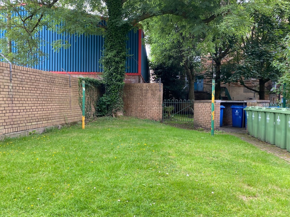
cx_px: 145
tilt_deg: -0.5
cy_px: 108
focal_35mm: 26
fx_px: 218
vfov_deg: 53.1
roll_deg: -1.4
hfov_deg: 67.3
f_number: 1.8
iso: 64
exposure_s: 1/121
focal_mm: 4.25
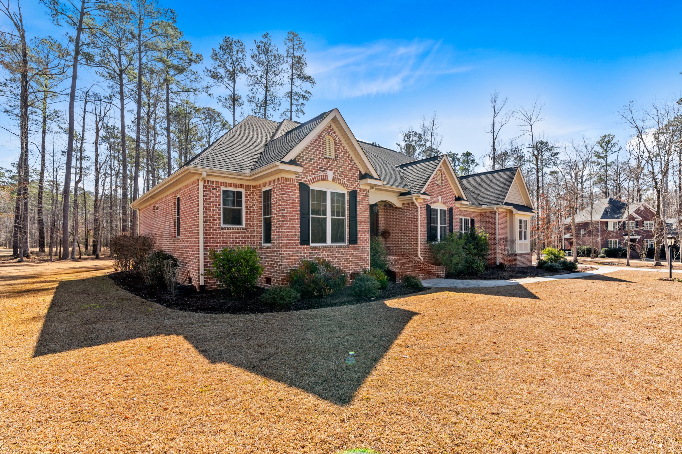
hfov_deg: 96.7
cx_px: 341
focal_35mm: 16
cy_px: 227
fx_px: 303
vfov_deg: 73.7
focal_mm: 16
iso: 125
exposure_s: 1/320
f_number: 6.3
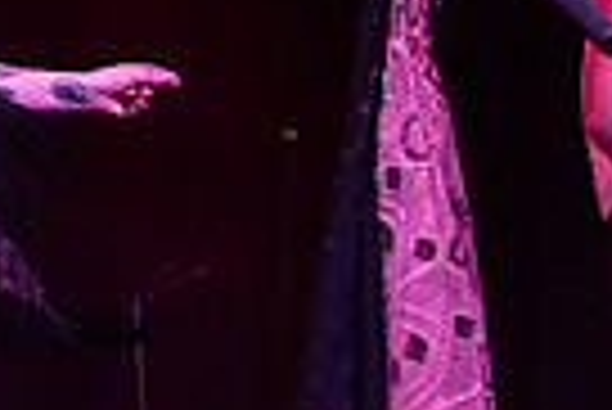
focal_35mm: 225
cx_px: -60
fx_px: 3829
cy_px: 106
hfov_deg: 9.1
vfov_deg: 6.1
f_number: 3.5
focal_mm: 40
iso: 2500
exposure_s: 1/500
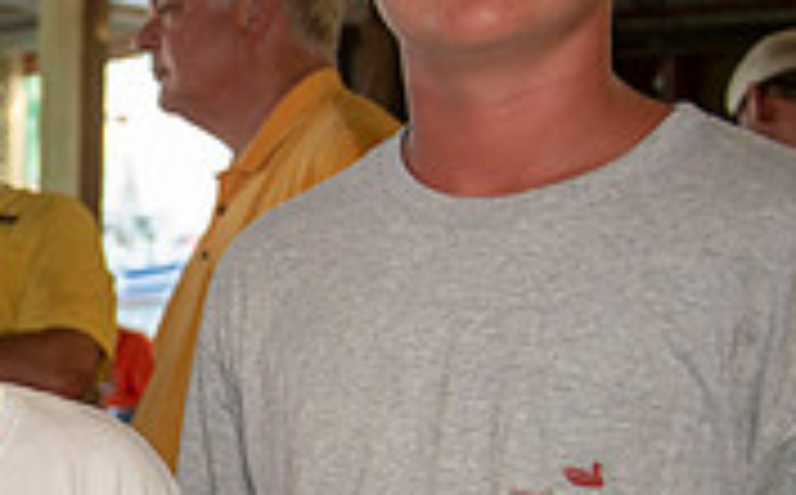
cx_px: -369
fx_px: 2101
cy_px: 526
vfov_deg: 13.2
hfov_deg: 19.0
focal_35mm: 97
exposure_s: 1/100
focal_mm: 29
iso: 100
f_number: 3.2
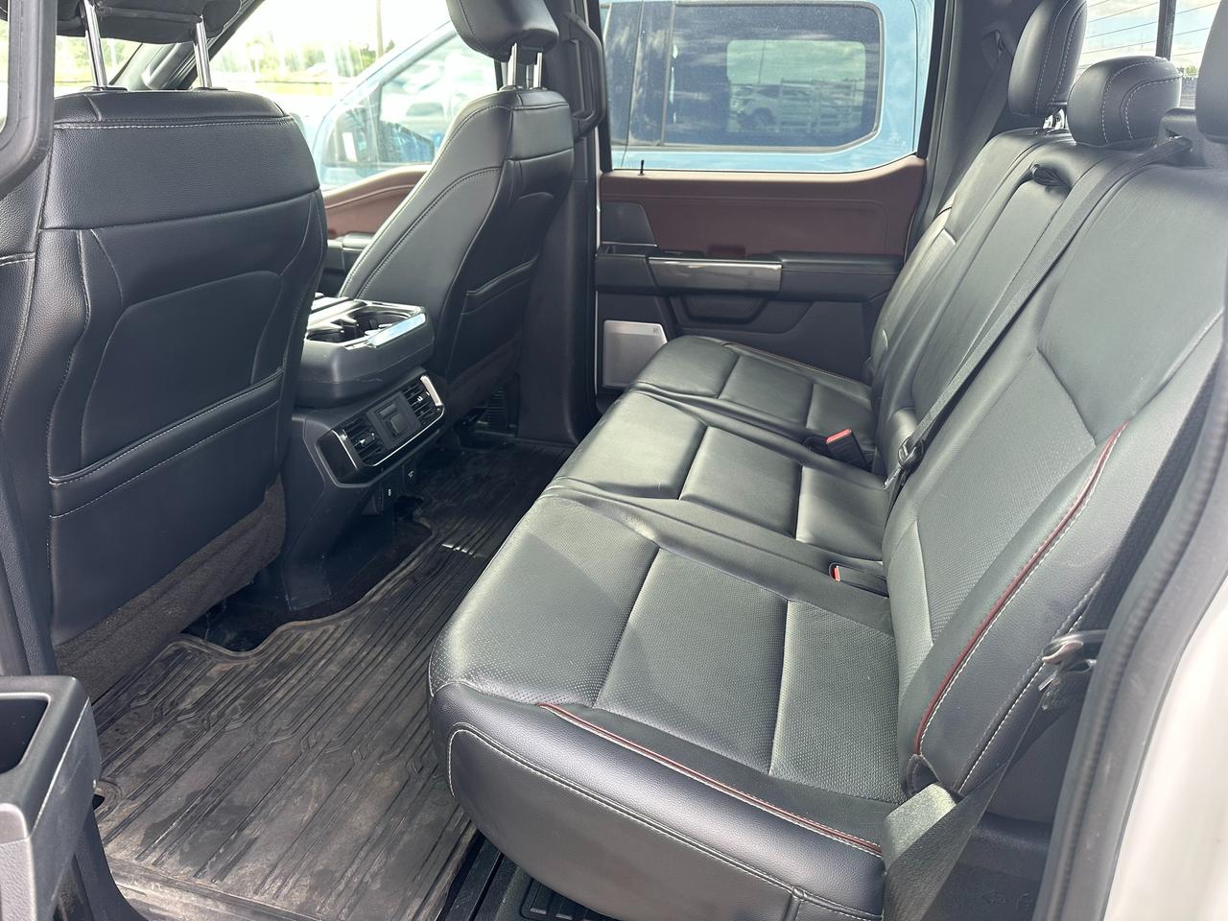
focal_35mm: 24
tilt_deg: -22.4
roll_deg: -3.0
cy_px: 460
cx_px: 614
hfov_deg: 71.6
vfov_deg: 56.8
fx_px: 851
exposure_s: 1/121
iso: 100
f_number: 1.78
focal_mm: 6.86
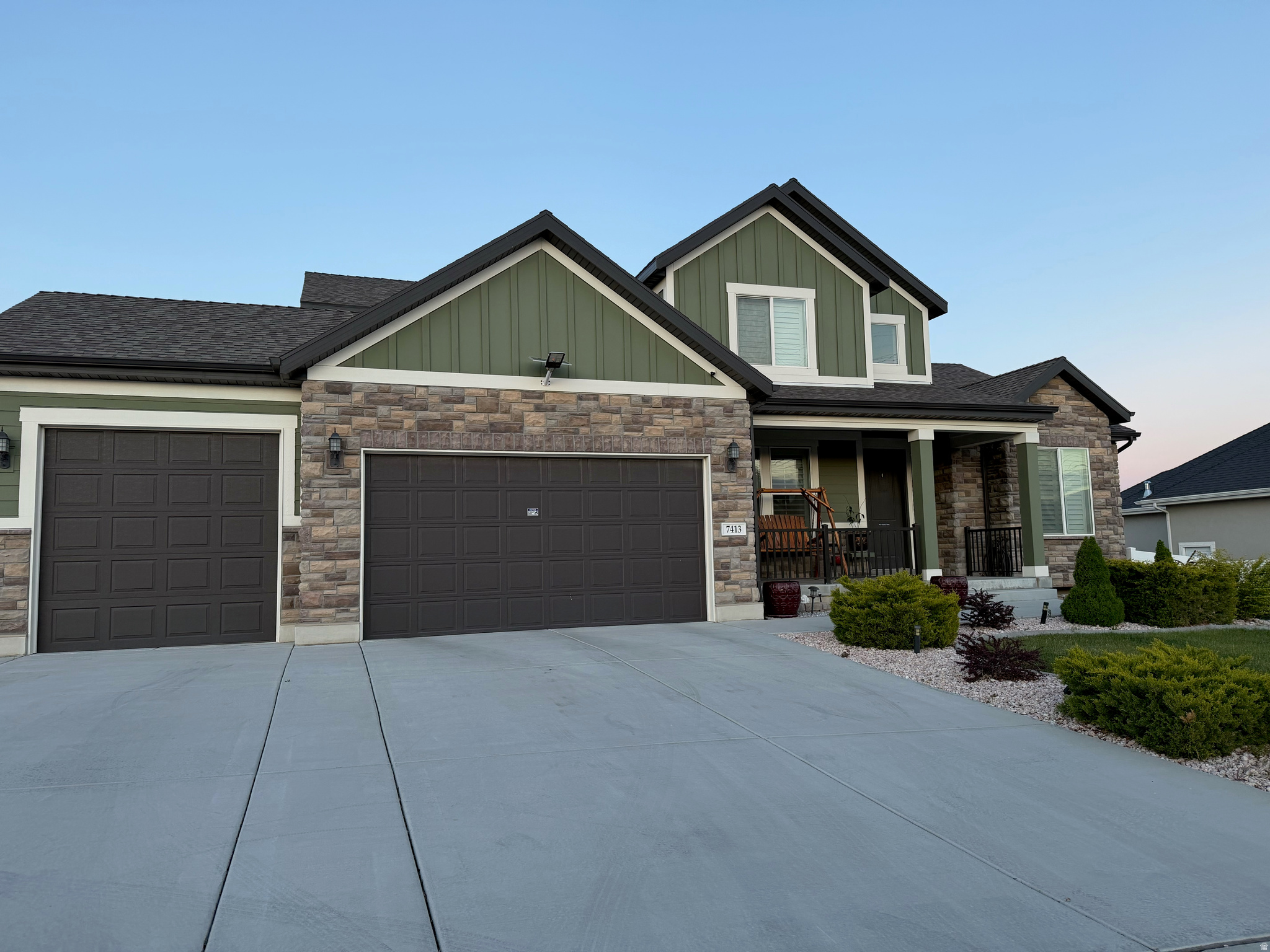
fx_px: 881
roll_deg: +1.9
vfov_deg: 56.8
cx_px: 635
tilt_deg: +6.0
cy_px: 476
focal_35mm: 24
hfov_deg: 71.6
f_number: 1.78
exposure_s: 1/121
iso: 100
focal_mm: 6.76
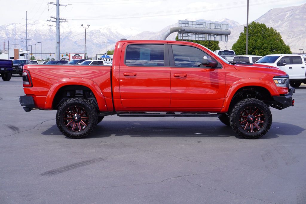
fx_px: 421
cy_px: 102
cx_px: 153
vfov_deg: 27.3
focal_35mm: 50
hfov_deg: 39.9
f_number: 9
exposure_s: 1/100
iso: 100
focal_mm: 33
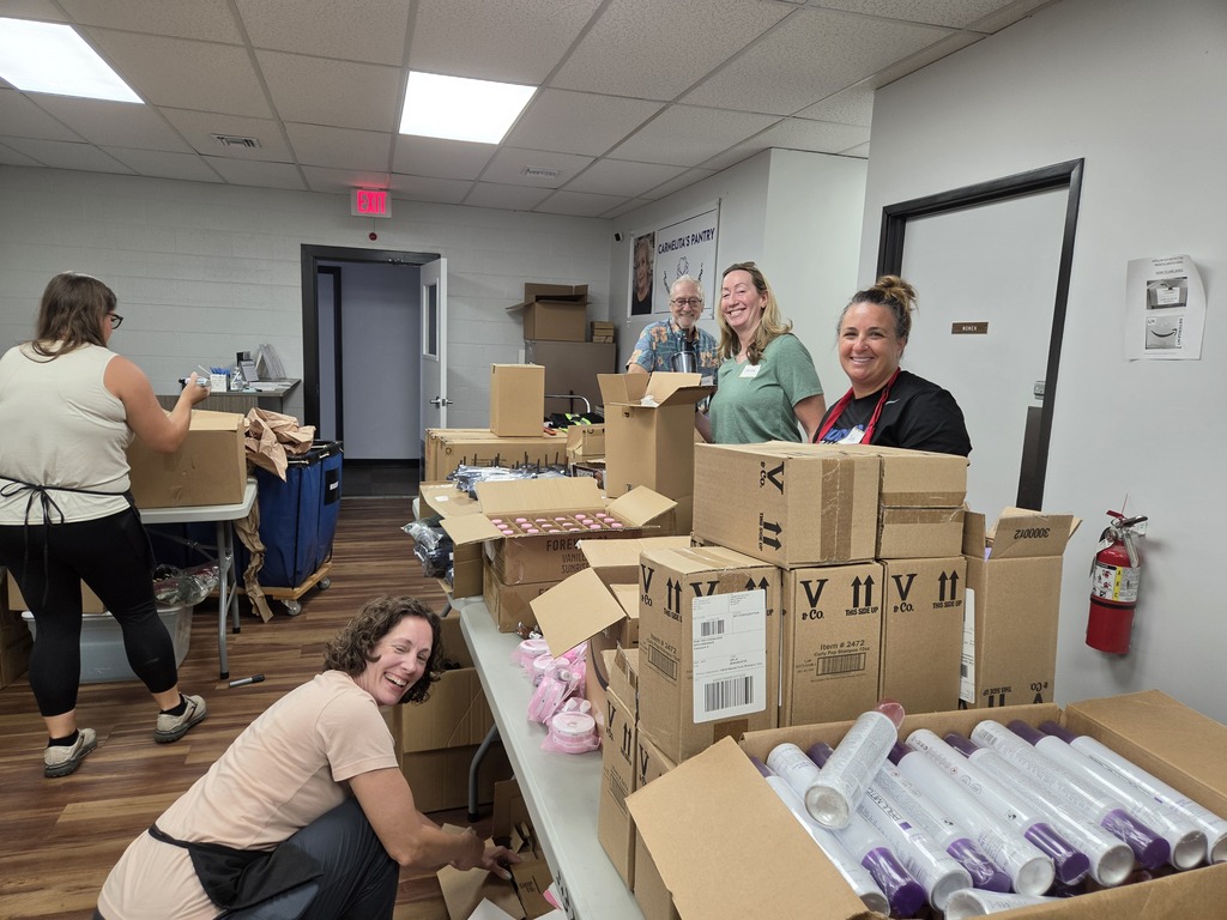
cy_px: 460
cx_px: 614
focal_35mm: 23
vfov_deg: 58.9
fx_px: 815
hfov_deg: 73.9
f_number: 1.8
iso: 125
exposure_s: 1/120
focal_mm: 5.4
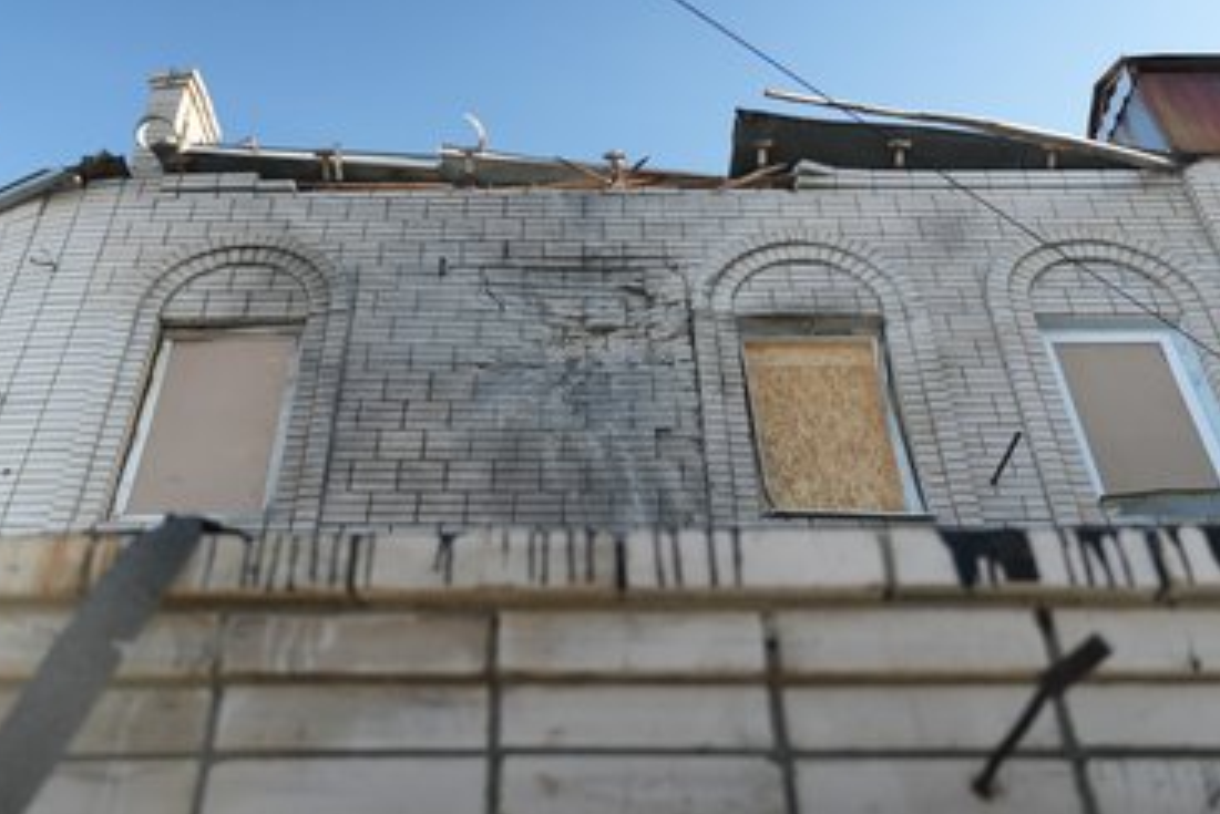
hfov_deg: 53.0
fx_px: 1220
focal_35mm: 36
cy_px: 380
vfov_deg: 36.9
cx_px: 558
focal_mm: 33
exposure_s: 1/200
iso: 1600
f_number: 2.8
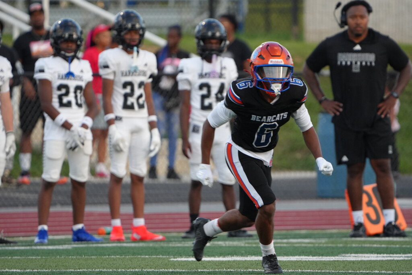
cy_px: 138
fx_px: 10305
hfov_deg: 2.3
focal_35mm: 900
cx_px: 206
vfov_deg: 1.5
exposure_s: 1/500
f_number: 6.3
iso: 1250
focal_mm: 600
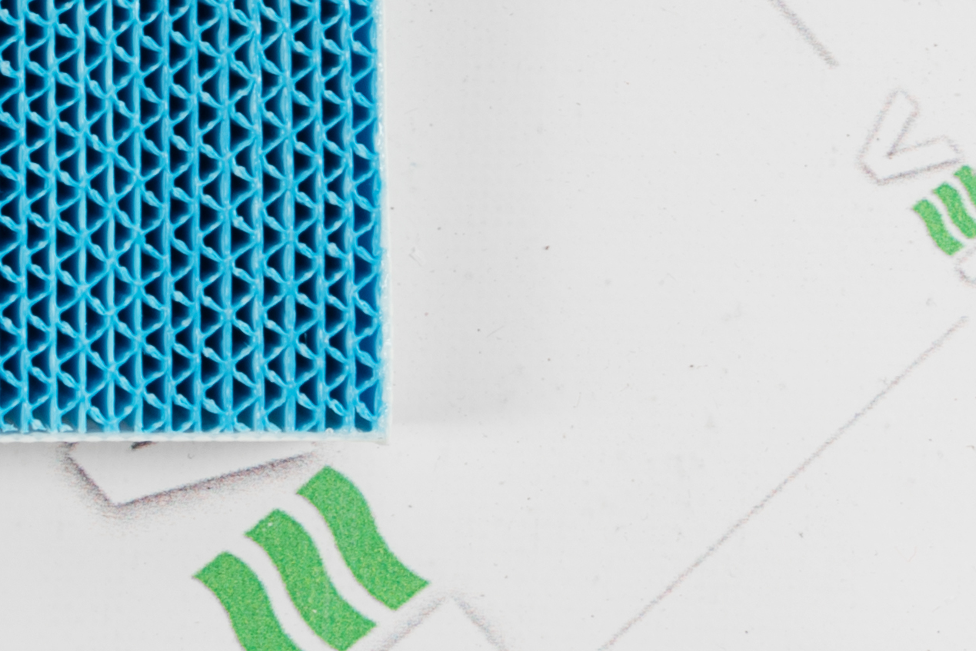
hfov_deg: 9.0
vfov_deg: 6.2
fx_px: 5912
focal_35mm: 218
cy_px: -530
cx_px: -754
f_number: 13
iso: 100
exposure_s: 1/125
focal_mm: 46
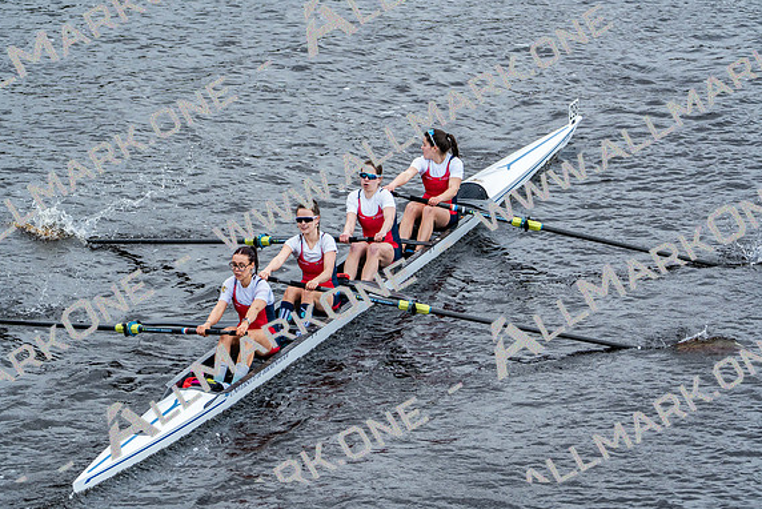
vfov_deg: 4.6
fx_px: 6395
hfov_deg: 6.8
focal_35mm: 302
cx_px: 377
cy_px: 254
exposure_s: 1/1250
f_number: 5.6
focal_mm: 298
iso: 1600
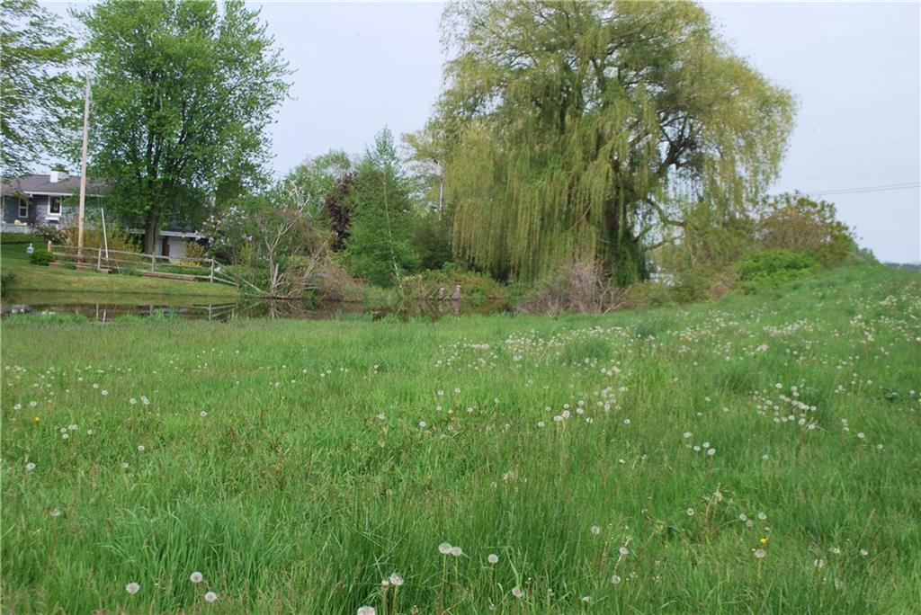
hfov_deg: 49.5
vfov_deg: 34.3
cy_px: 308
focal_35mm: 39
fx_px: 998
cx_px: 460
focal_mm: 26
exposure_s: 1/200
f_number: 7.1
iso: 100
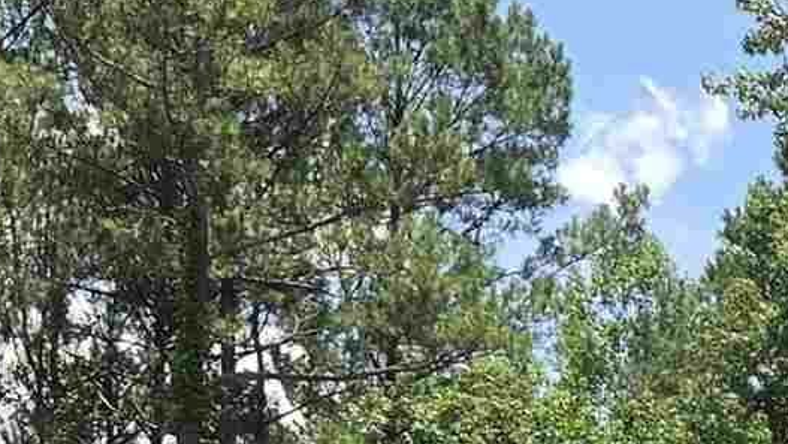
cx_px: 1202
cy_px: 924
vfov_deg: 7.9
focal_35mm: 146
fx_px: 3052
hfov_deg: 13.8
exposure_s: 1/2985
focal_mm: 5.4
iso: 80
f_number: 1.8
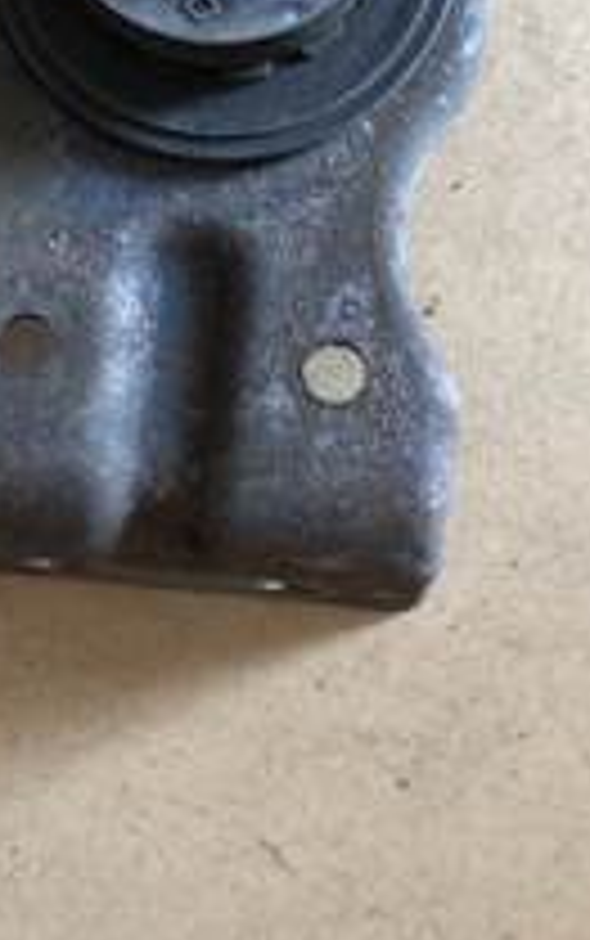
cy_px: 301
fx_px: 1746
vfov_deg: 29.9
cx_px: 245
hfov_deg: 19.2
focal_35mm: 68
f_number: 1.8
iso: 40
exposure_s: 1/17
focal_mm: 4
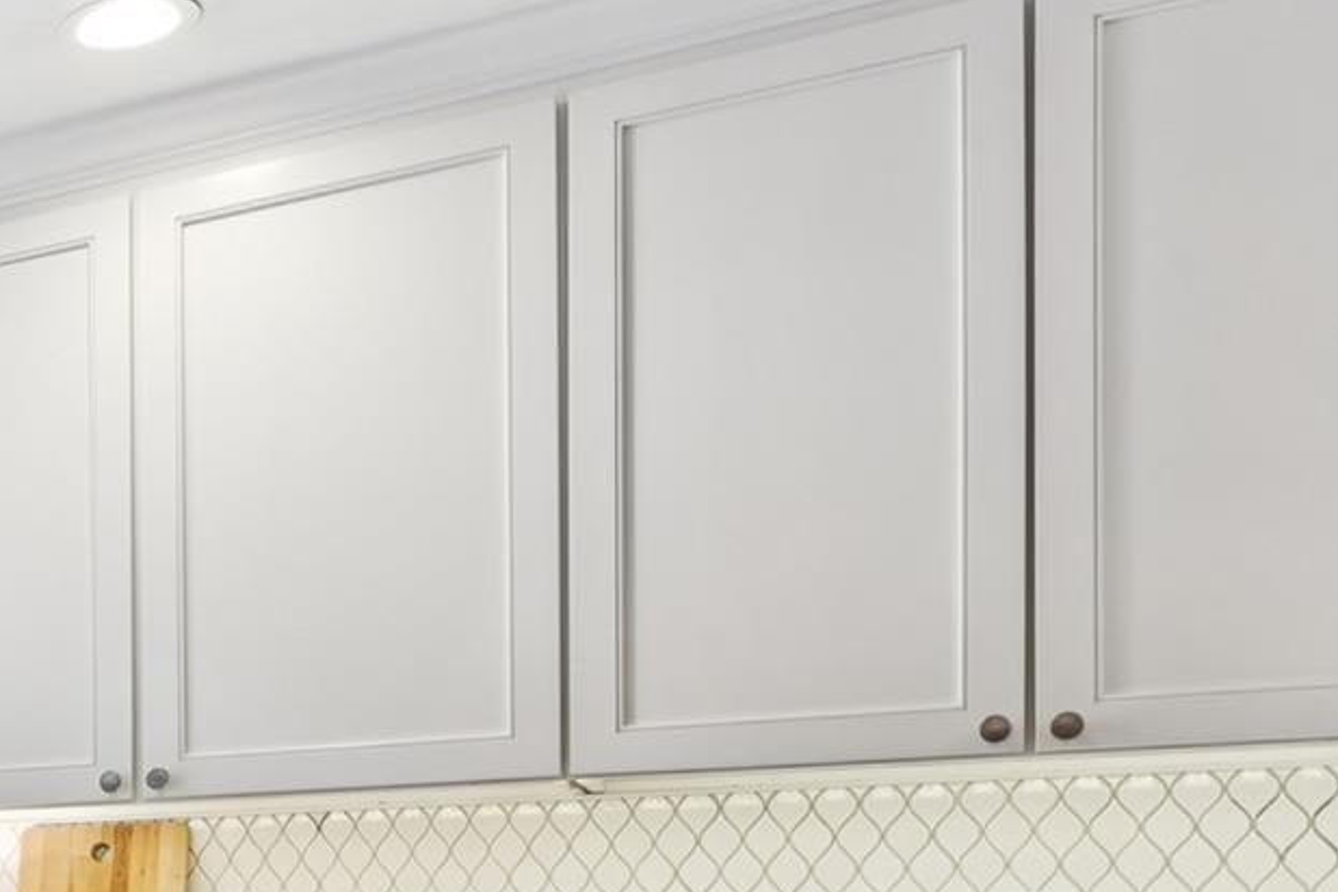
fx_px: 2031
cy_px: 941
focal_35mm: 55
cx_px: -730
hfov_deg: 25.8
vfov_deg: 23.5
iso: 100
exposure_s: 1.6
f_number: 13
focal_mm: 16.5
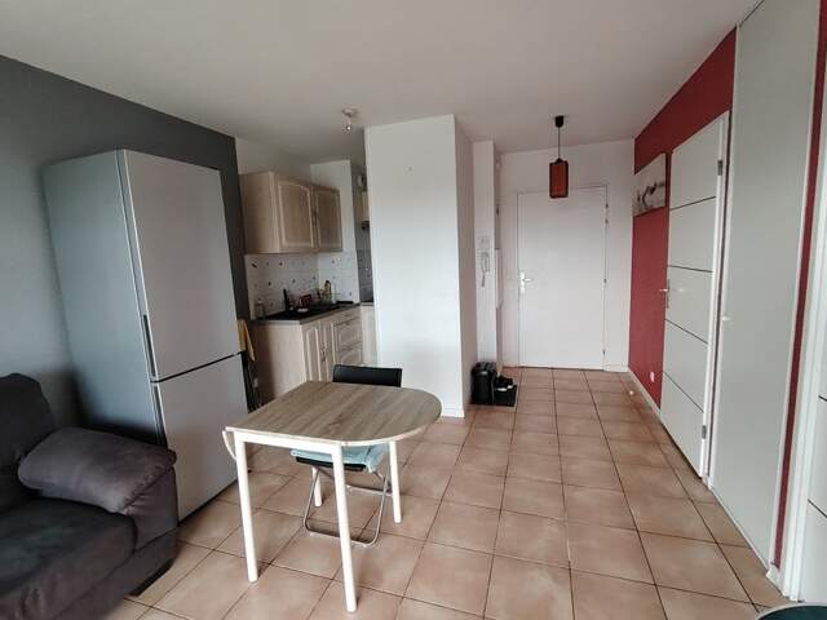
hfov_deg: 91.0
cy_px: 310
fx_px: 406
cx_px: 414
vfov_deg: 74.7
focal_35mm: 17
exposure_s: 1/120
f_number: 2.2
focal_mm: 1.42
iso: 188
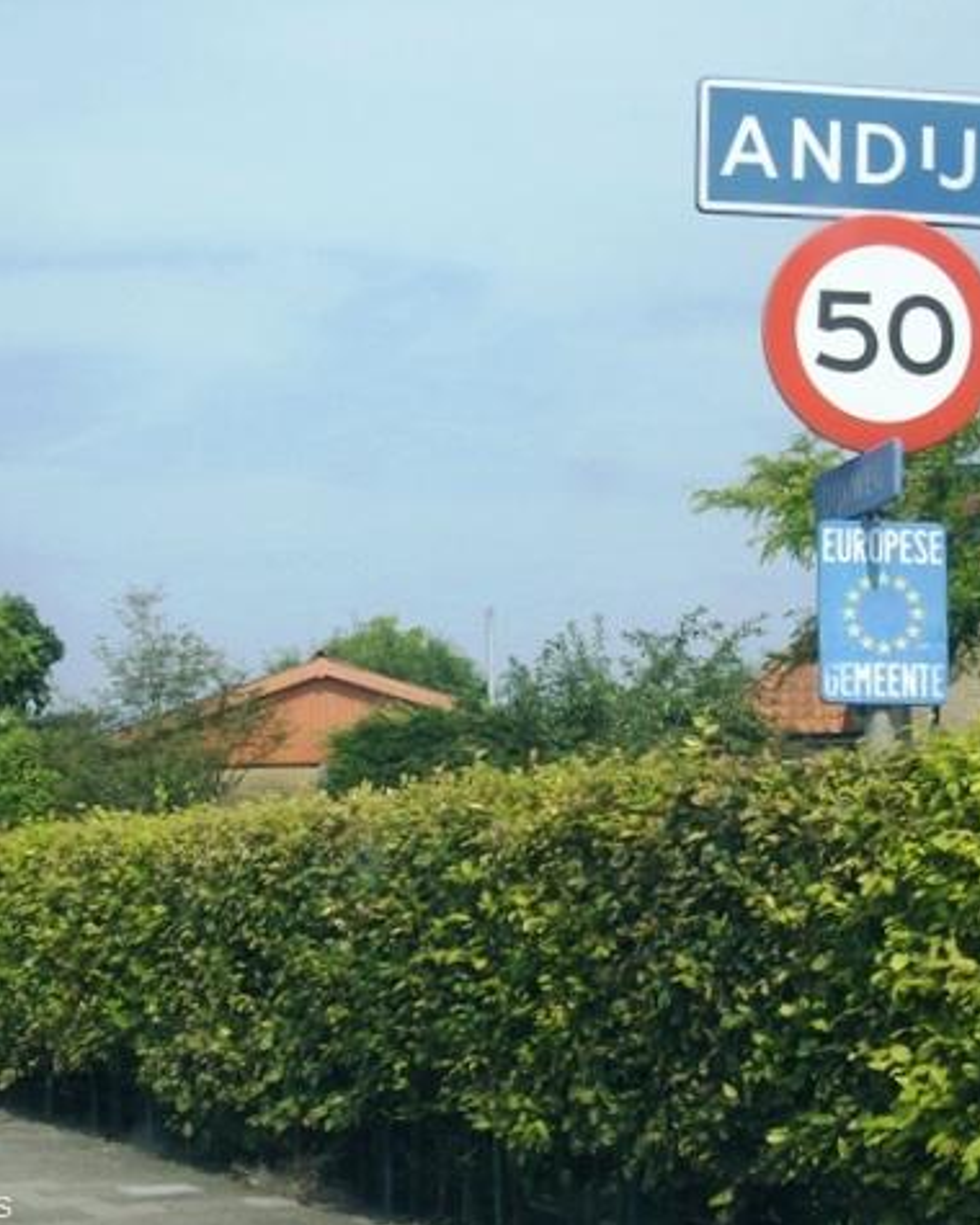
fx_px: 1813
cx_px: 616
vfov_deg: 37.3
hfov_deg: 30.1
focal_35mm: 50
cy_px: 616
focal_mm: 7.9
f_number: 2.8
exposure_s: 1/1000
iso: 64
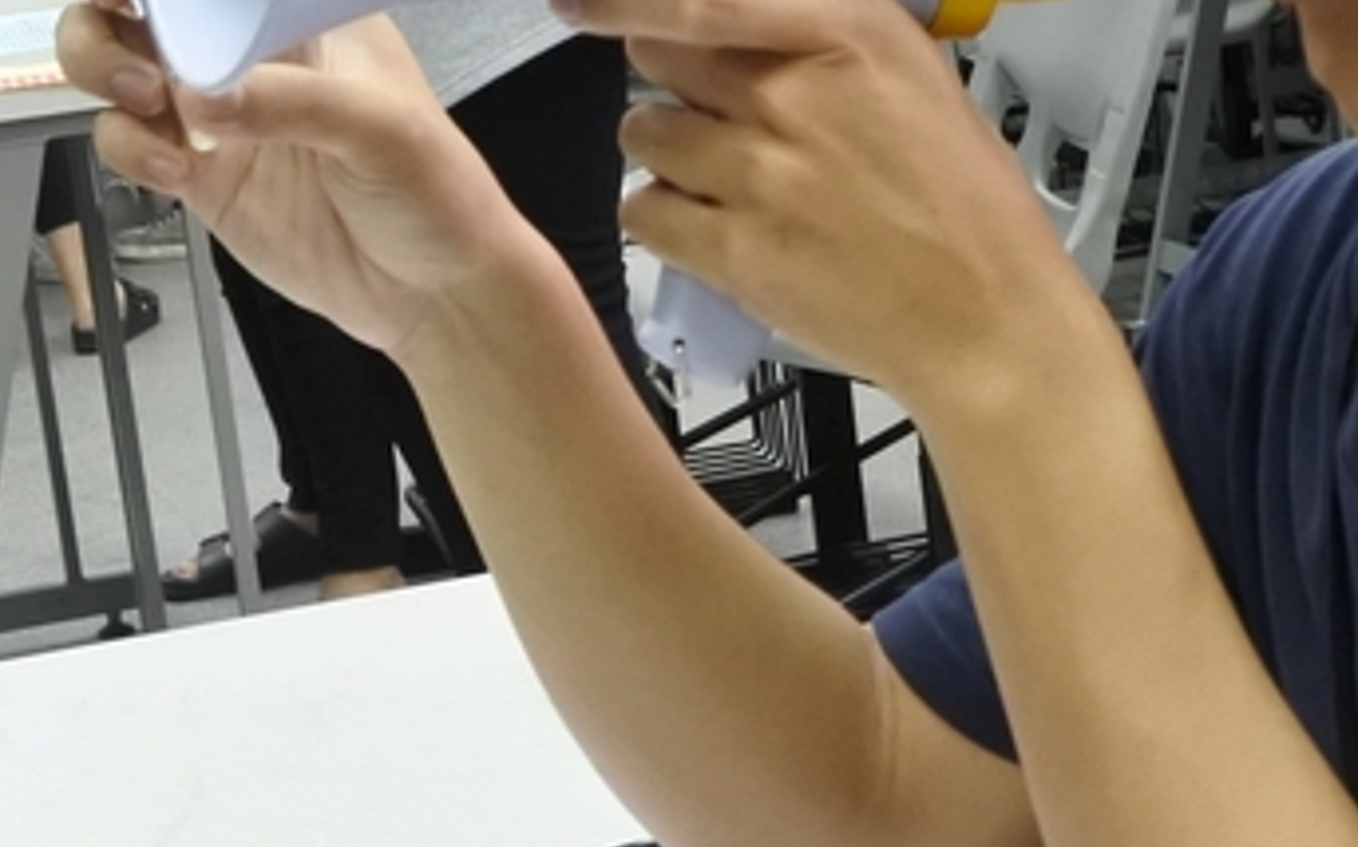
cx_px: 1283
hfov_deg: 18.1
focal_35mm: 113
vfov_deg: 11.6
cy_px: 431
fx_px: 4180
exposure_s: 1/60
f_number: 4
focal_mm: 14.3
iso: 1100
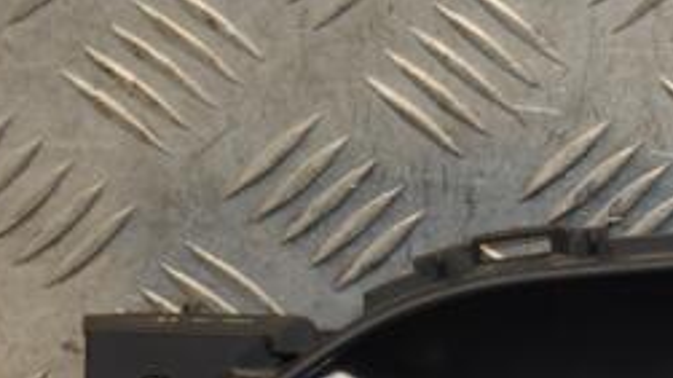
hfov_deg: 8.1
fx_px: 4692
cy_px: 316
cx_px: 770
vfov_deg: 4.6
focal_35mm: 263
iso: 800
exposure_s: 1/160
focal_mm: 70
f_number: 5.3
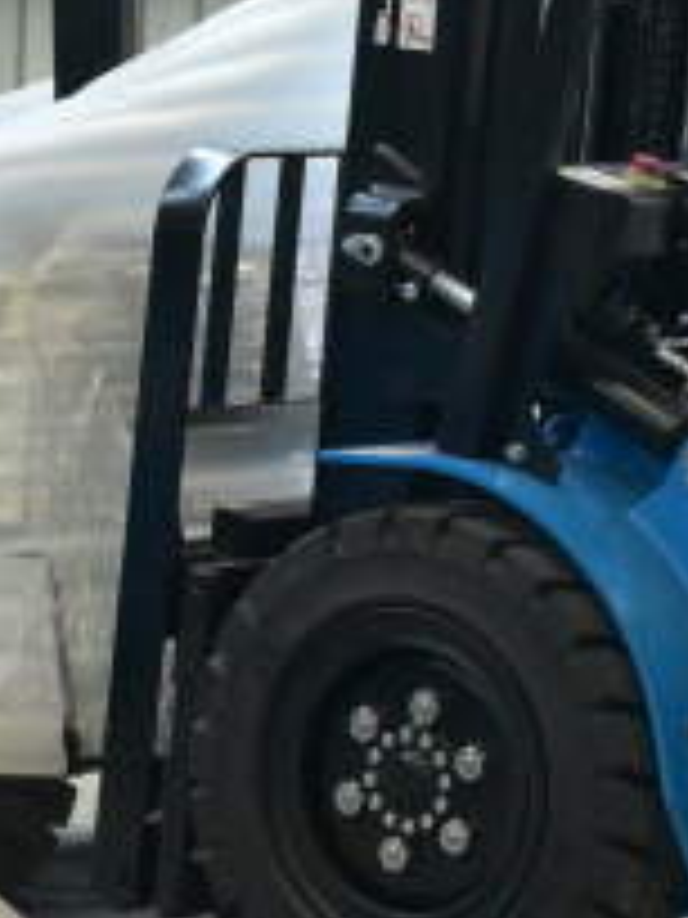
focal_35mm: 256
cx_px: 724
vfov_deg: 7.7
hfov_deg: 5.8
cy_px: -112
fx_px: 6784
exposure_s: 1/500
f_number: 4
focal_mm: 34
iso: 3200
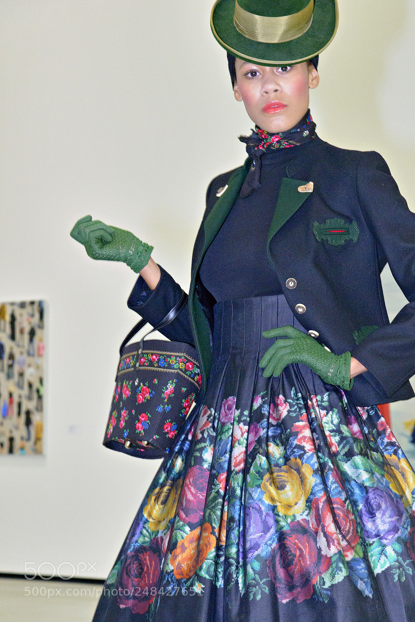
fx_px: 1417
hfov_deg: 16.7
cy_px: 311
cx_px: 208
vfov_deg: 24.8
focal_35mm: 82
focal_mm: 82
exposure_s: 1/125
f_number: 8
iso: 3200
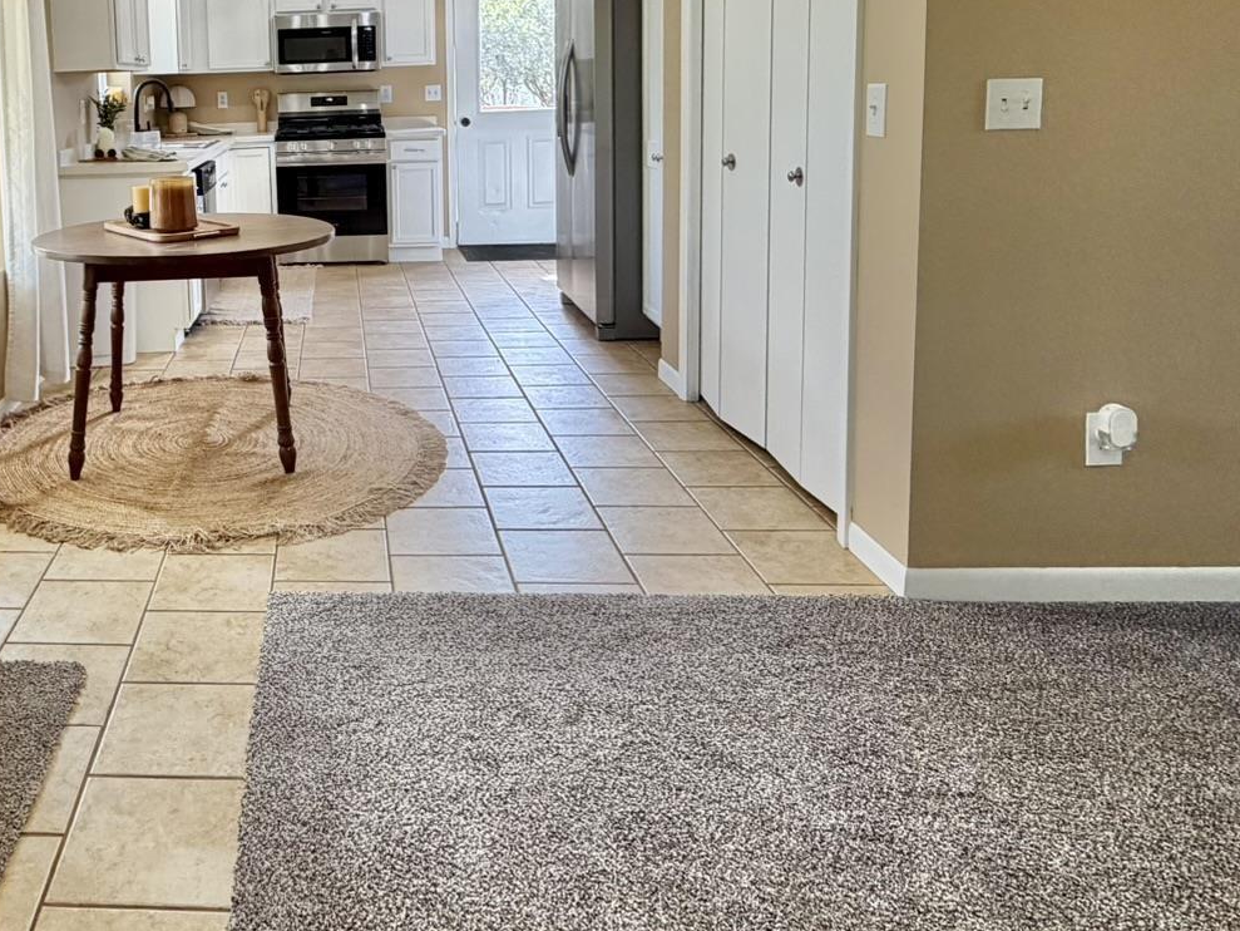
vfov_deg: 45.8
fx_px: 1039
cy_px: 189
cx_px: 247
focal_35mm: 29
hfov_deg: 57.1
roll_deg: +3.4
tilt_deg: -5.2
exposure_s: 1/120
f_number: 2.2
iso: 200
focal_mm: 2.22
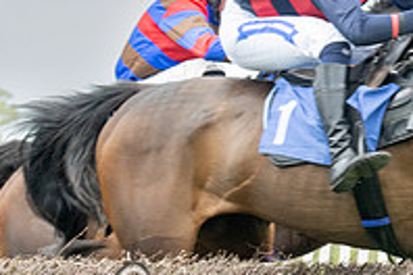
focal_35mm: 351
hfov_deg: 5.9
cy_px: 270
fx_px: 4026
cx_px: 400
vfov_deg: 3.9
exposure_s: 1/500
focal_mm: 86
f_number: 5
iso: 400
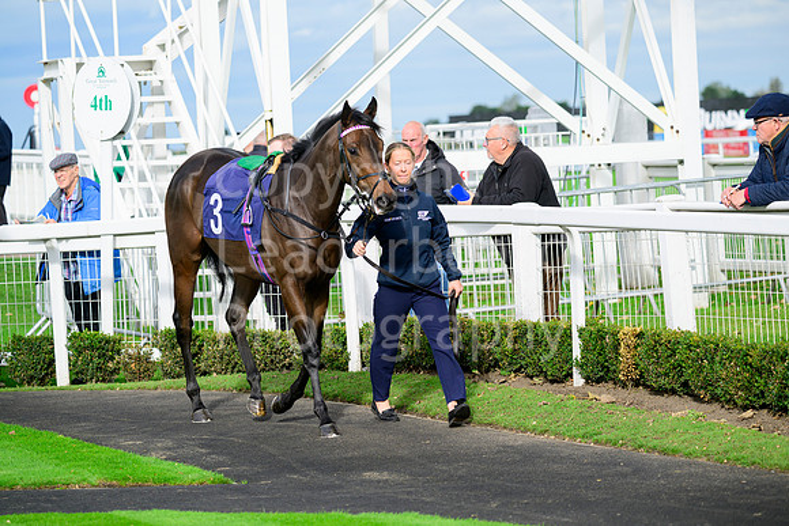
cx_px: 394
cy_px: 263
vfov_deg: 8.1
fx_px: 3727
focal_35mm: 170
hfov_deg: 12.1
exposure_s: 1/1000
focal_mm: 170
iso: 400
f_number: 4.8
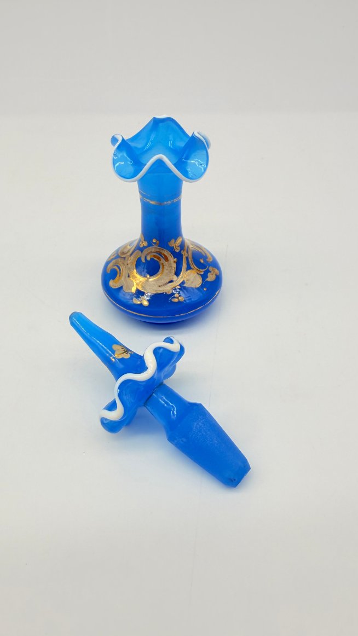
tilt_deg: -39.3
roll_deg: +0.4
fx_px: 455
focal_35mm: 27
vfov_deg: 69.8
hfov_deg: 42.8
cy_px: 311
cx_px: 159
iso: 40
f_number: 2.2
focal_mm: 2.22
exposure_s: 1/521
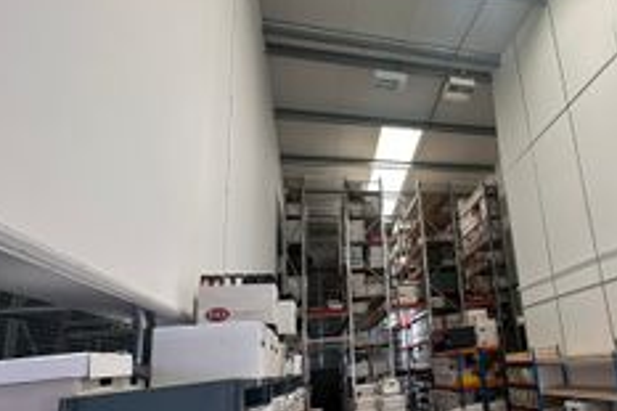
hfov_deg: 66.4
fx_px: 428
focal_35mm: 25
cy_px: 239
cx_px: 474
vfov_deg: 51.0
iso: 125
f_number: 2.2
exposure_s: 1/99
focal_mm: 2.22
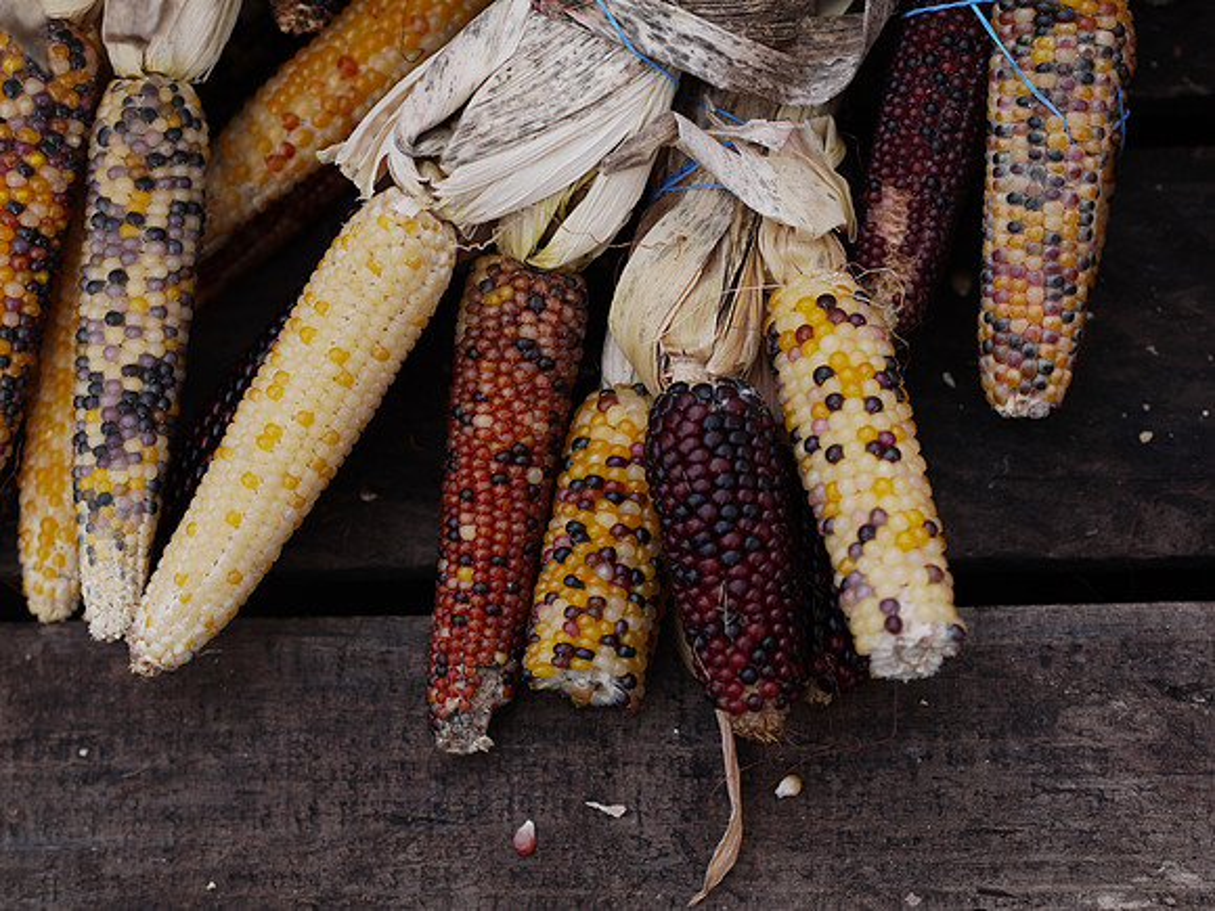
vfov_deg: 16.4
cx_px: 608
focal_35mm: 90
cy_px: 456
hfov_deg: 21.8
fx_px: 3159
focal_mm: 45
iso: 100
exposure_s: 1/125
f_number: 3.2
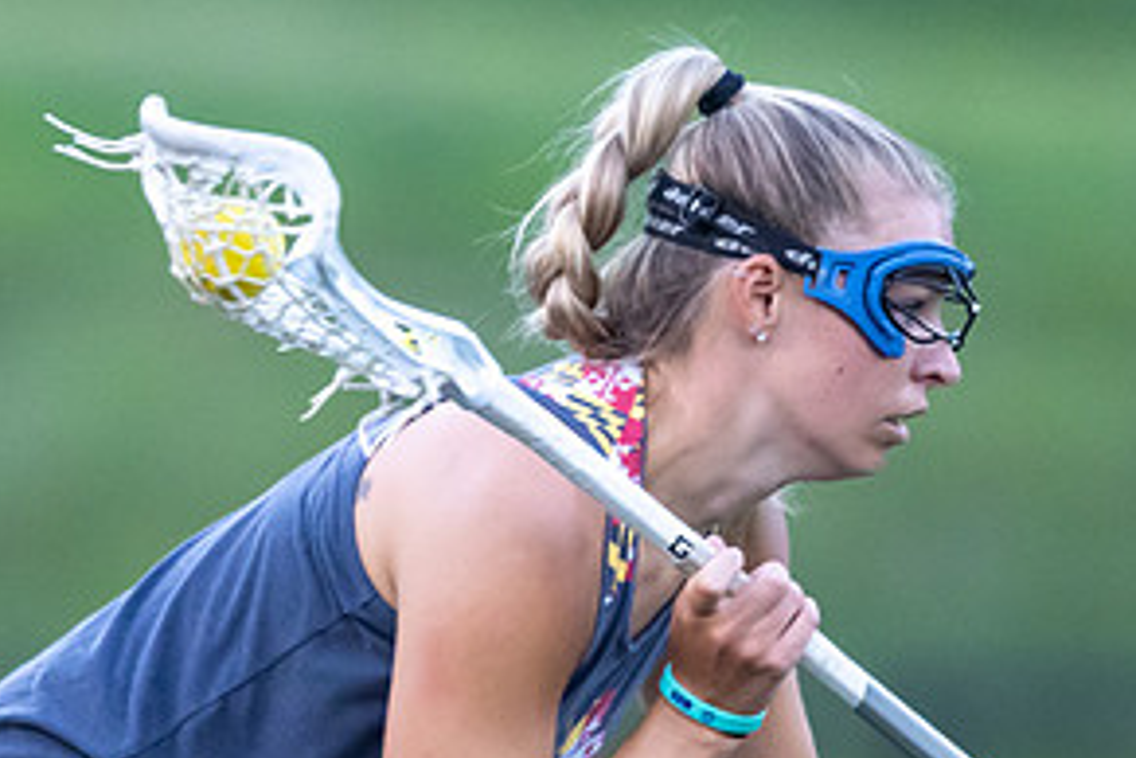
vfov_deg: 0.9
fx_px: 49317
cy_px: 554
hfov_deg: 1.3
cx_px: 336
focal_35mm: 1563
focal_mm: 400
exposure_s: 1/1000
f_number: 2.8
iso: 2800
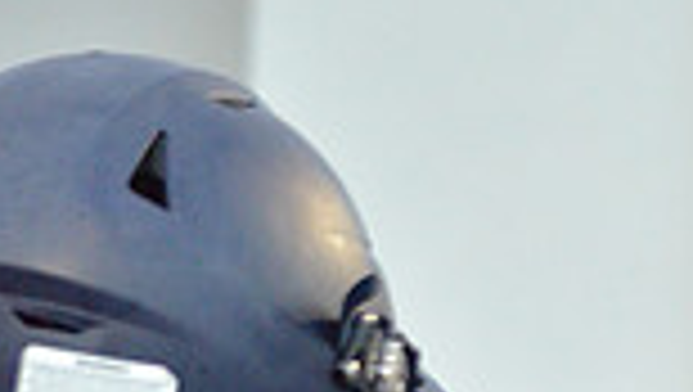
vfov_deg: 2.6
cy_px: 1176
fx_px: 8682
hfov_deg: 4.6
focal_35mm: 472
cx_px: 850
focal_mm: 80
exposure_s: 1/500
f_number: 4.5
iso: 2800
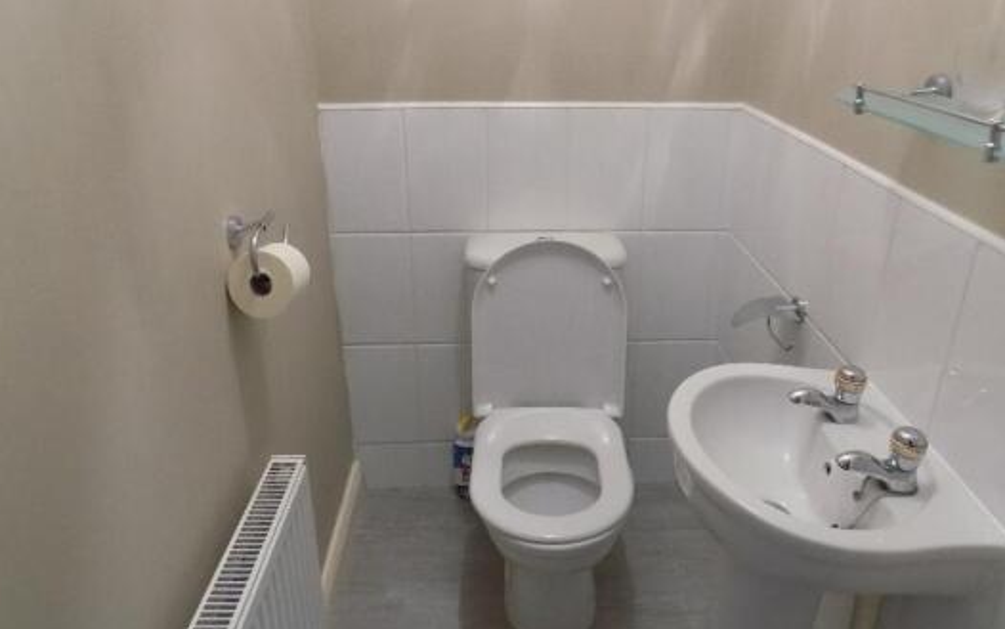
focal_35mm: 27
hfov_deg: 68.3
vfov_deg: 46.0
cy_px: 290
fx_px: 740
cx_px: 526
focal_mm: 4
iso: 400
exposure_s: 1/25
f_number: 3.1
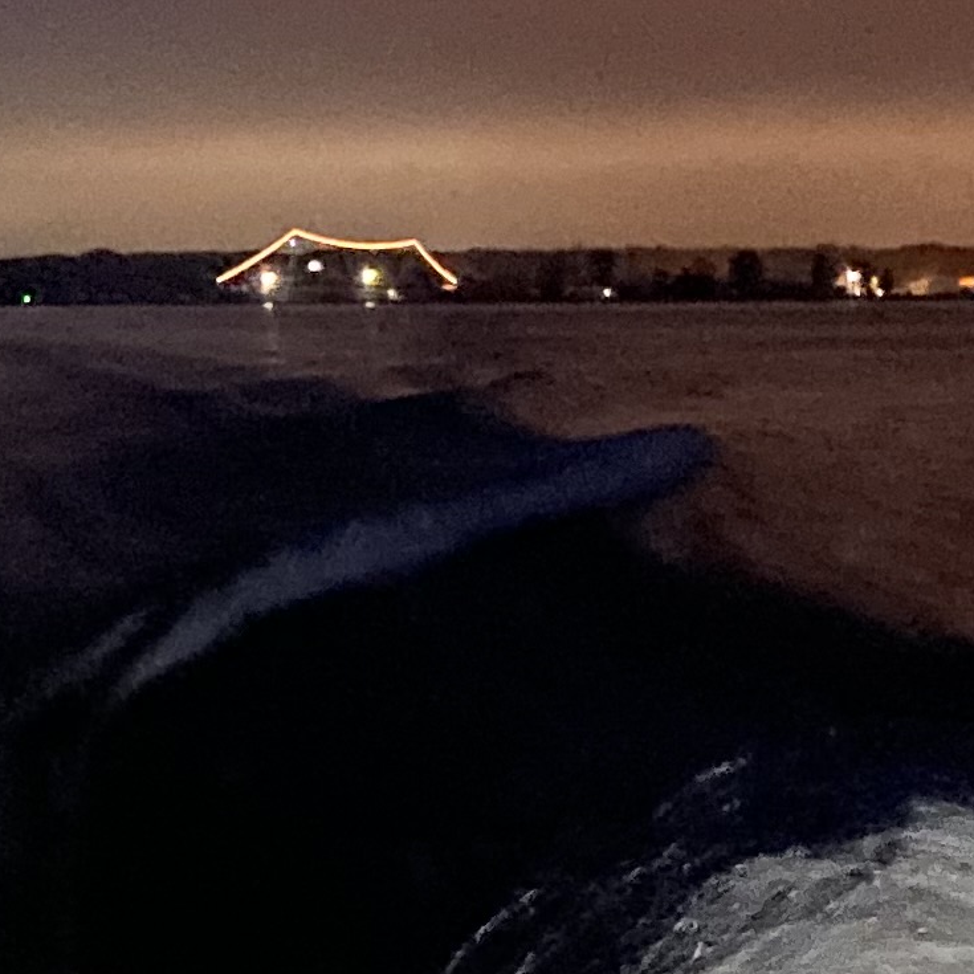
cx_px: -376
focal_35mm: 126
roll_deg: -0.4
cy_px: 403
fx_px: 4011
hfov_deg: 13.2
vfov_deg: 13.8
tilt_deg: -1.4
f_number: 1.8
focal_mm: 4.25
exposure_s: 1/8
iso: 1250
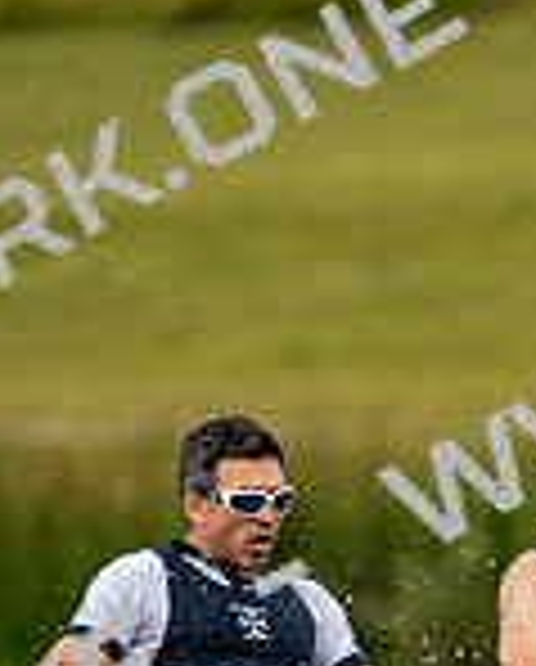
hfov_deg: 0.7
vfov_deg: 0.9
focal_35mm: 2203
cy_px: 556
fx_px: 43550
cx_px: 937
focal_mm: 600
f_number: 6.3
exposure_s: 1/2000
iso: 320
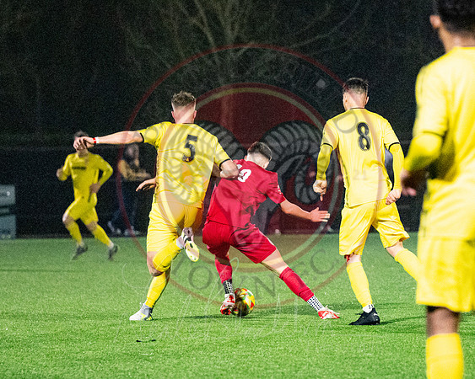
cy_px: 267
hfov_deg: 7.4
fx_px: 3670
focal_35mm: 261
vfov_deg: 5.9
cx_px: 364
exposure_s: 1/1000
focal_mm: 120
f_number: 2.8
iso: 8000
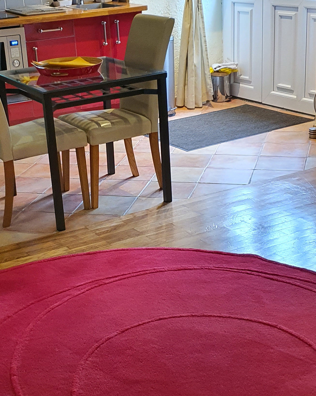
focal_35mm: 63
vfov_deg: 30.0
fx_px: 737
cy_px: 183
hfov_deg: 24.1
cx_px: 110
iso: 250
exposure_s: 1/50
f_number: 1.5
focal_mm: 4.3
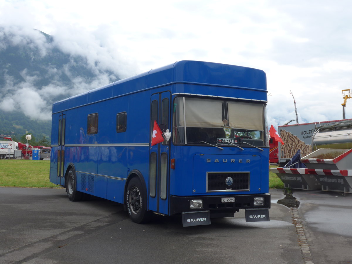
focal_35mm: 46
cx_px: 176
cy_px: 132
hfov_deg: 41.2
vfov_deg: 31.5
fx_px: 468
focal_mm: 9.5
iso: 80
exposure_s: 1/640
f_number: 3
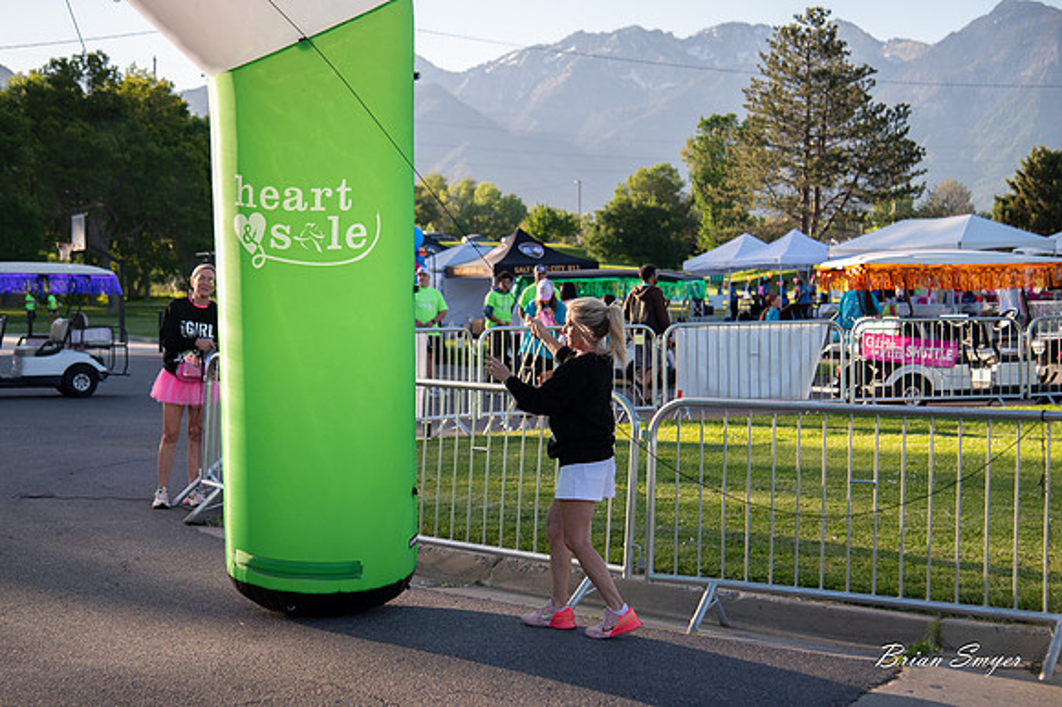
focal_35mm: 65
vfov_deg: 20.8
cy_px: 378
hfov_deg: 30.8
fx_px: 1926
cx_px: 450
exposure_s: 1/640
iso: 250
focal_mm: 55
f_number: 4
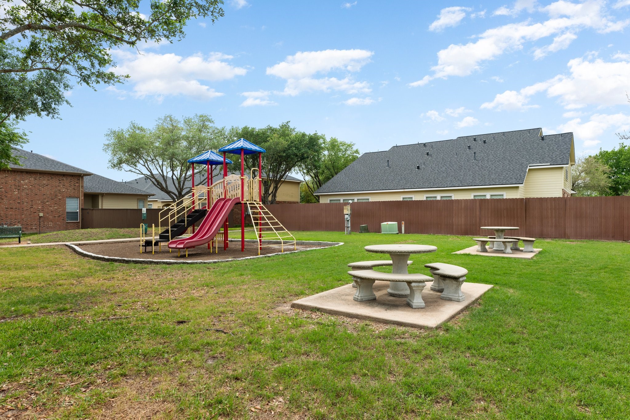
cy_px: 210
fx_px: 385
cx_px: 315
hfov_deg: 78.6
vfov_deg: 57.2
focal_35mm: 22
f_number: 7.1
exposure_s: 1/250
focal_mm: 22
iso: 320
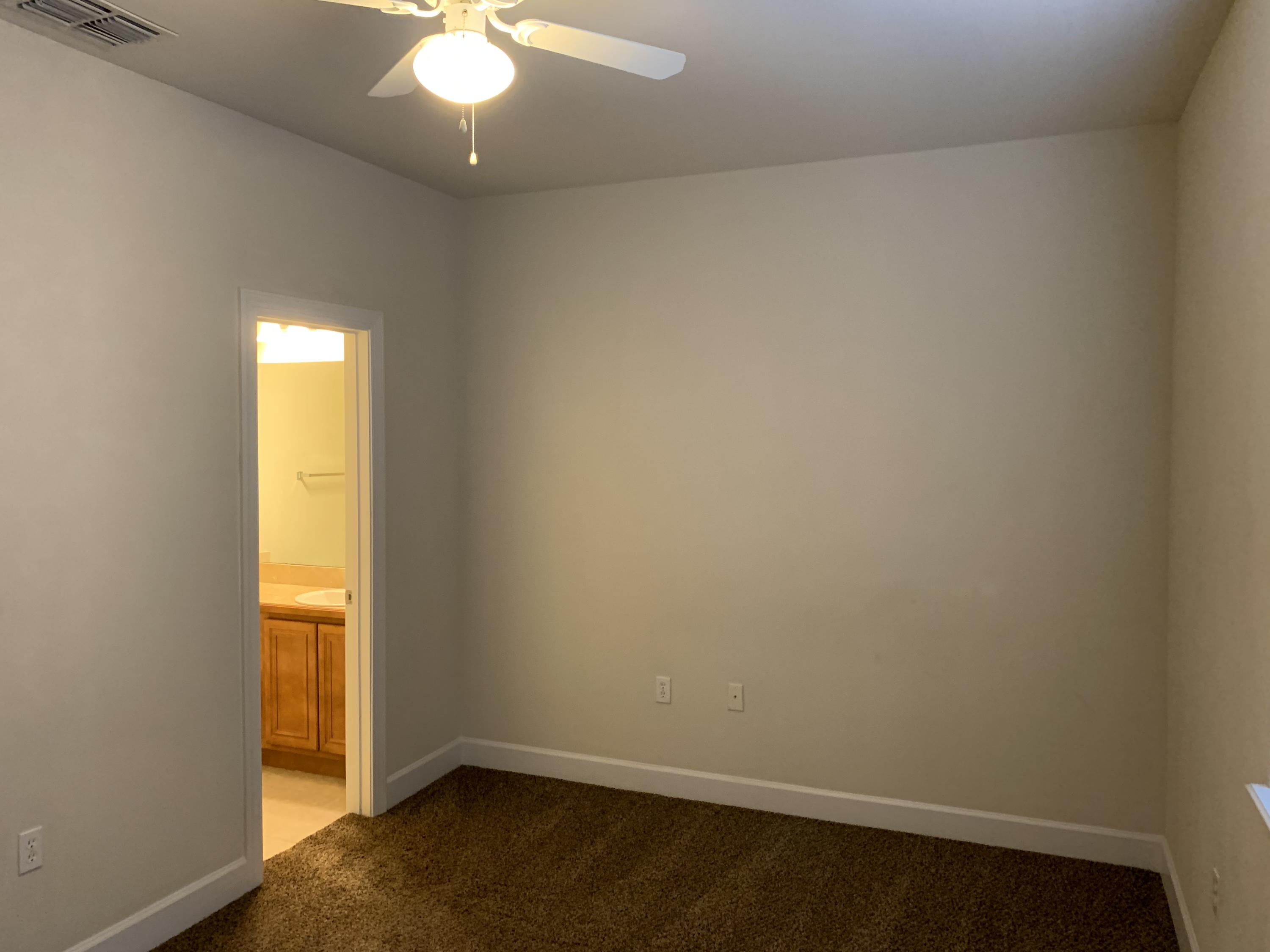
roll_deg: -0.4
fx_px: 954
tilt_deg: -1.3
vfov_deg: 53.1
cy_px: 476
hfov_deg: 67.3
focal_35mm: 26
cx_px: 635
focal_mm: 4.25
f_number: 1.8
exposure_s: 1/60
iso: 320
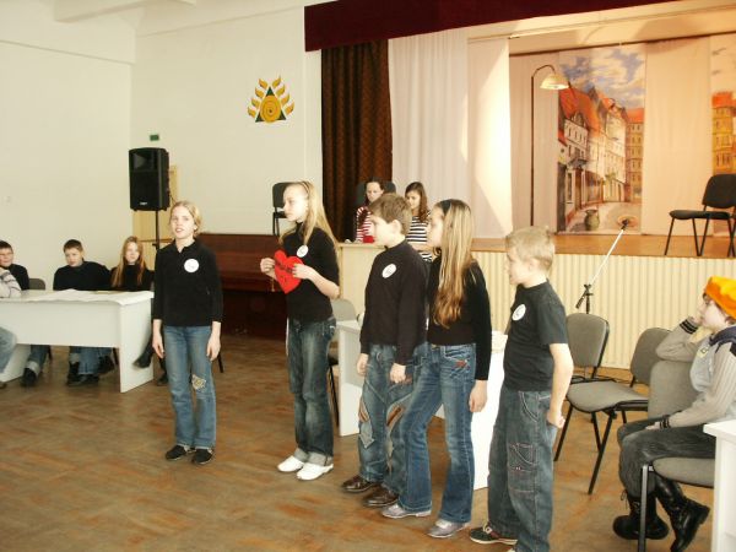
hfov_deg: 52.6
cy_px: 276
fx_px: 744
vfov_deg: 40.7
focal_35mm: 35
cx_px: 368
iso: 200
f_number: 3
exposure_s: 1/45
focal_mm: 7.18
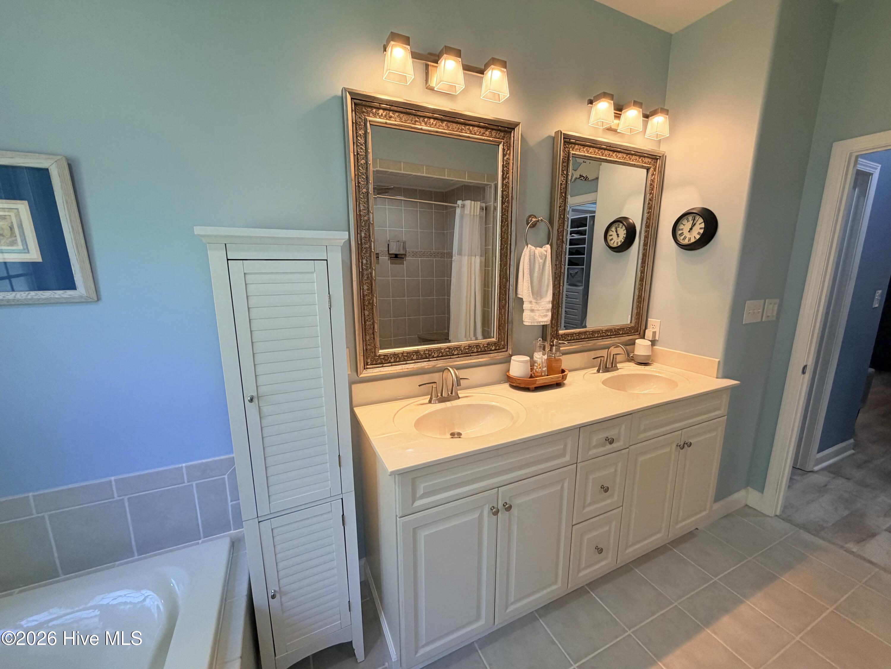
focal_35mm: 14
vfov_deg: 85.7
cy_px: 334
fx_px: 360
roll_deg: +0.0
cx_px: 446
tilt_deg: -11.1
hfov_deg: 102.1
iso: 160
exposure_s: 1/120
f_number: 2.2
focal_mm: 2.22
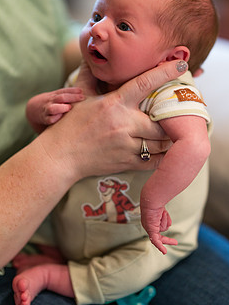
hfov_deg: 10.0
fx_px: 1313
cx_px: 125
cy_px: 114
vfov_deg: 13.2
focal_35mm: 149
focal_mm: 105
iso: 500
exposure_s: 1/160
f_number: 1.4
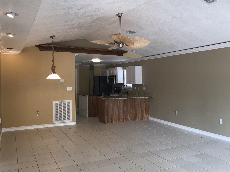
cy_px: 86
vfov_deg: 42.9
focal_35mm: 33
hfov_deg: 55.2
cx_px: 129
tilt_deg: -0.6
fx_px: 219
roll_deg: +0.5
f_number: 1.8
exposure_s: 1/30
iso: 20
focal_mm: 3.99
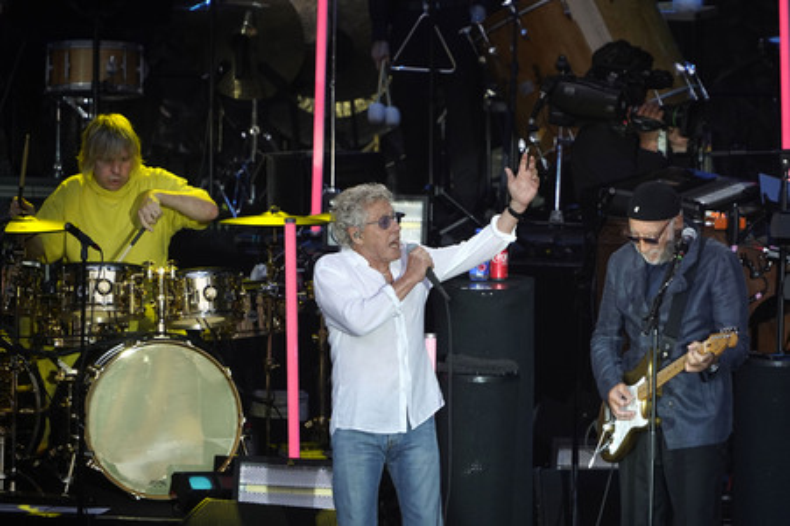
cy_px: 263
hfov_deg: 3.4
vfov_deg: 2.3
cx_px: 395
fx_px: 13157
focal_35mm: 600
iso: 2000
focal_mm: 600
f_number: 6.3
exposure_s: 1/1250
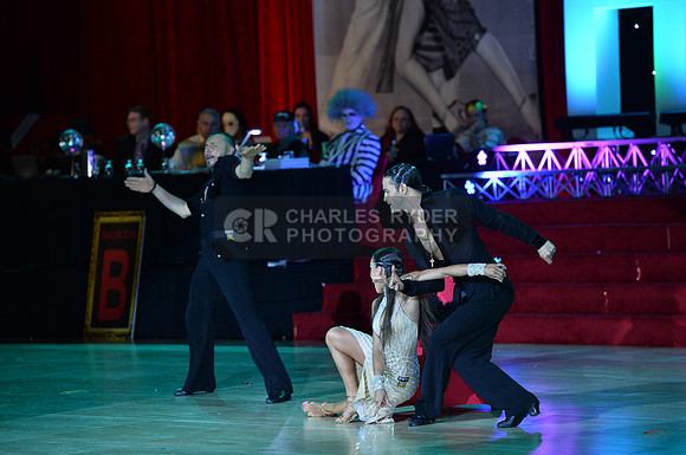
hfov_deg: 12.1
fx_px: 3235
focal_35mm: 170
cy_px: 228
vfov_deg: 8.1
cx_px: 343
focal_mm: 170
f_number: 4
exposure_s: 1/250
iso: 2000
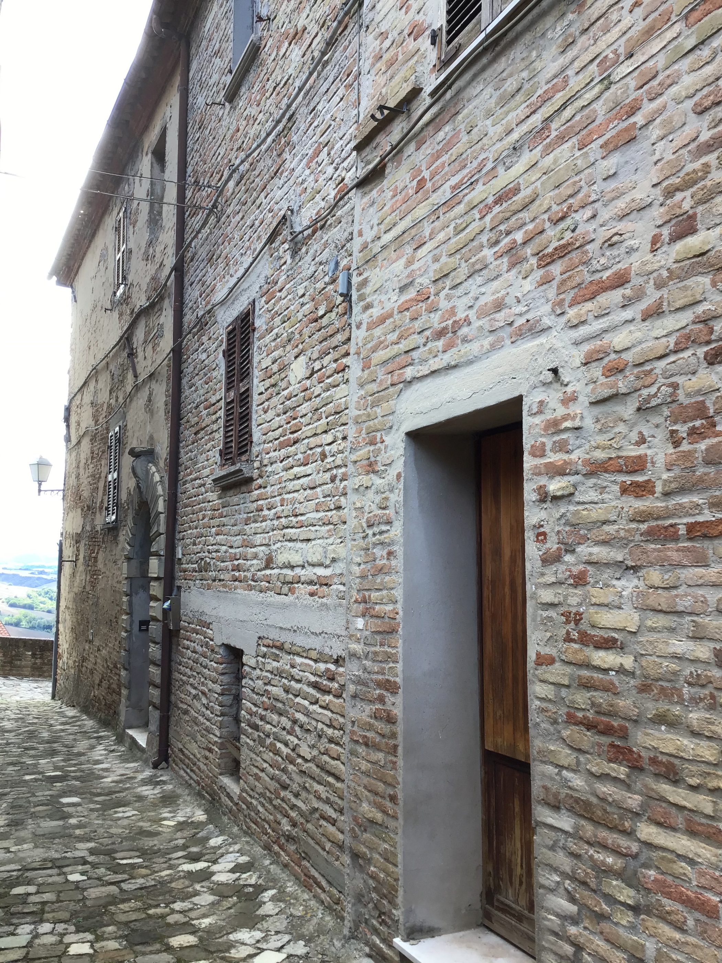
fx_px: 862
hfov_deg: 45.4
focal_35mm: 31
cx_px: 361
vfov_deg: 58.4
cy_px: 482
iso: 25
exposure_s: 1/101
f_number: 2.4
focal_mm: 3.3
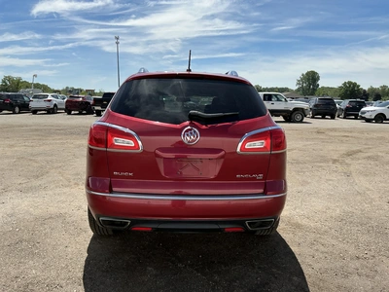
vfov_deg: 49.7
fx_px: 315
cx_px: 194
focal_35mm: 28
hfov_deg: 63.4
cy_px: 146
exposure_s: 1/1912
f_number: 1.8
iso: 25
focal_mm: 3
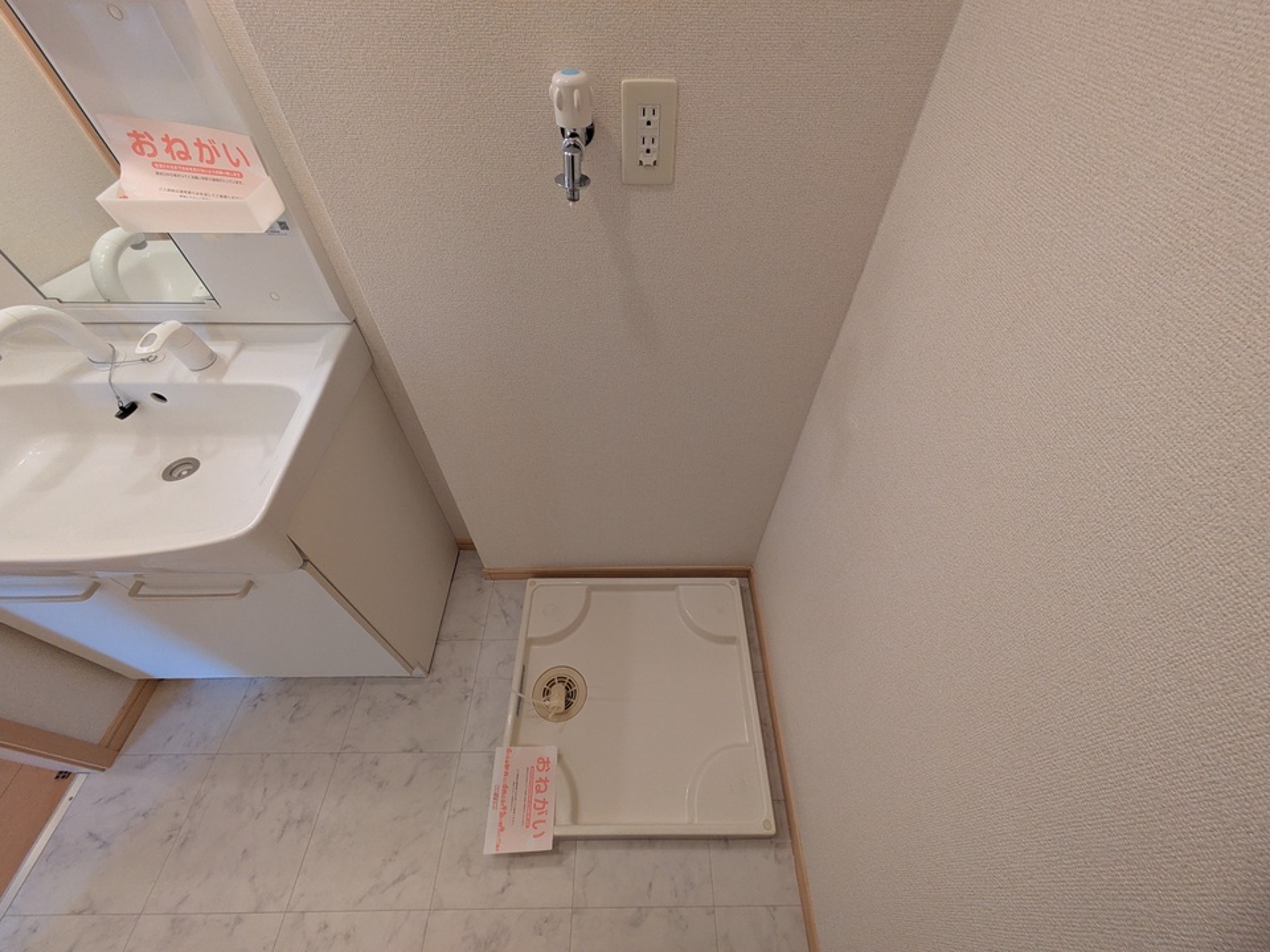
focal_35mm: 14
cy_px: 476
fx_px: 514
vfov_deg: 85.7
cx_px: 635
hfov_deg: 102.1
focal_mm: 1.83
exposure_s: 1/24
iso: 128
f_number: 2.2
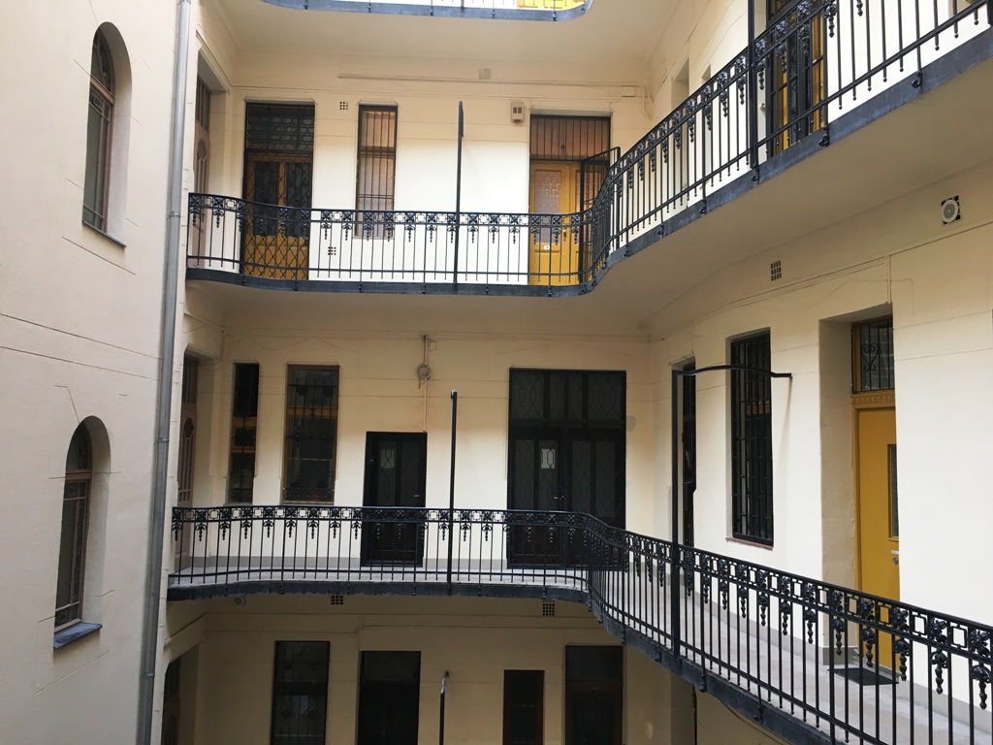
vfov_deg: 48.2
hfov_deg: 61.7
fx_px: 832
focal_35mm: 29
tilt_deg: +5.6
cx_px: 496
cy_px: 372
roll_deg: -1.1
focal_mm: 4.15
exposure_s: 1/33
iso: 25
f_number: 2.2
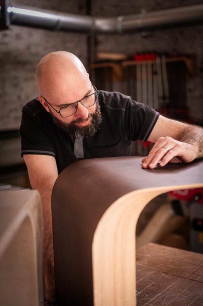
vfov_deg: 39.6
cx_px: 102
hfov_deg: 26.9
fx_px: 424
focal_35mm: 50
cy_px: 153
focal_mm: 50
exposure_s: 1/50
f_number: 2.2
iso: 1250
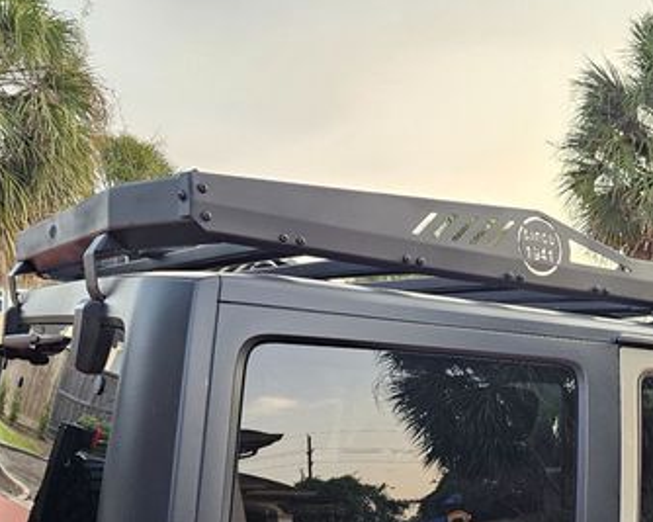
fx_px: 831
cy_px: 448
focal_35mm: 43
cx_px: 434
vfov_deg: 33.4
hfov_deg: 42.3
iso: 250
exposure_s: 1/120
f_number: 1.7
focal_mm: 6.3
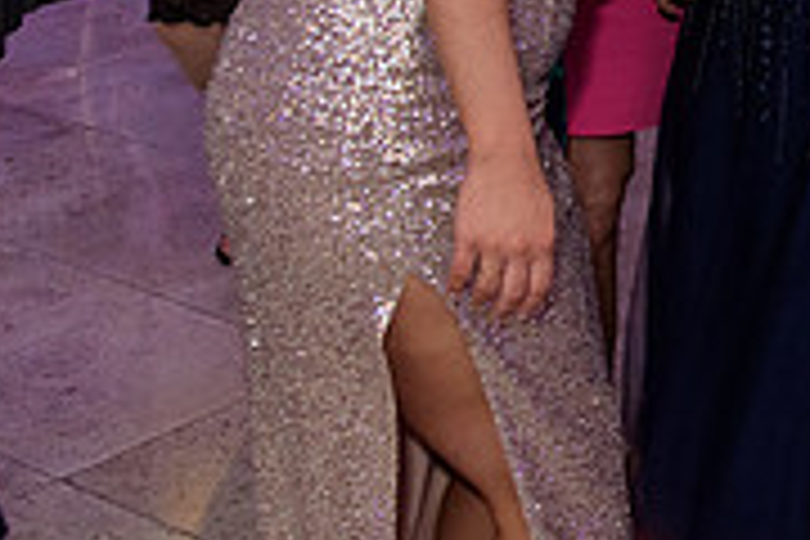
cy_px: -304
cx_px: 1246
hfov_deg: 19.5
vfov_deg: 14.1
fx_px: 2025
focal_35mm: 90
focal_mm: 28
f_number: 3.2
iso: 1600
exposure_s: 1/125
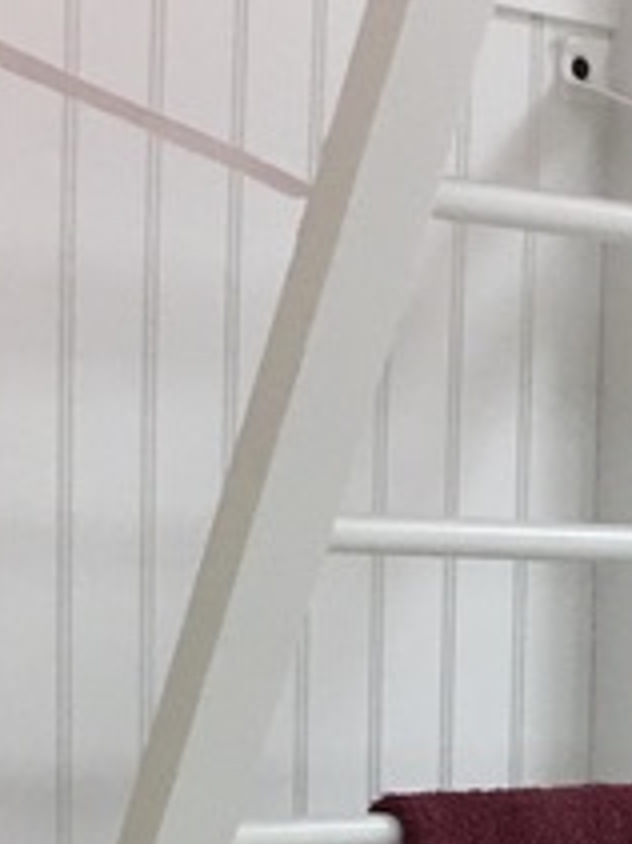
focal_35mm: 141
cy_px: 1184
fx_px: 3436
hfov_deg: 10.4
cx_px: 660
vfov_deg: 13.4
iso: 40
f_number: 2.2
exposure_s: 1/30
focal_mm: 4.15
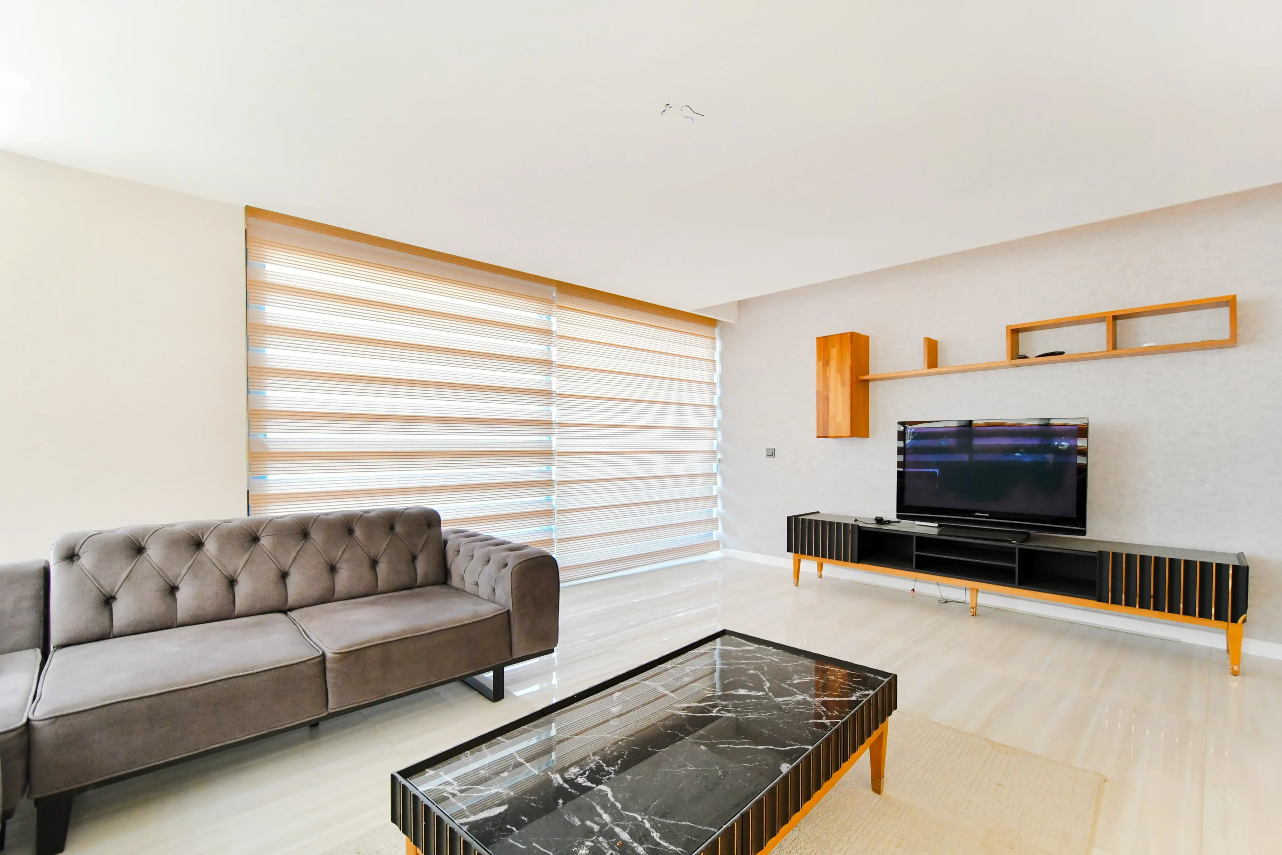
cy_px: 428
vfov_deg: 77.3
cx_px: 641
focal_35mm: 15
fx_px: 534
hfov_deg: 100.4
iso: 900
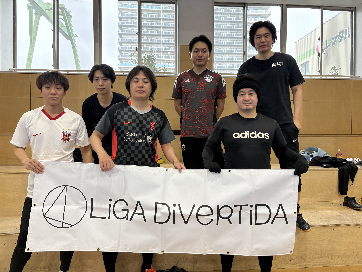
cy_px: 136
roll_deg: +0.5
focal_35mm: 26
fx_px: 272
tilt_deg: +0.0
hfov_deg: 67.3
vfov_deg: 53.1
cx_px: 181
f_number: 1.6
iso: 100
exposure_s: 1/50
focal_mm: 5.96
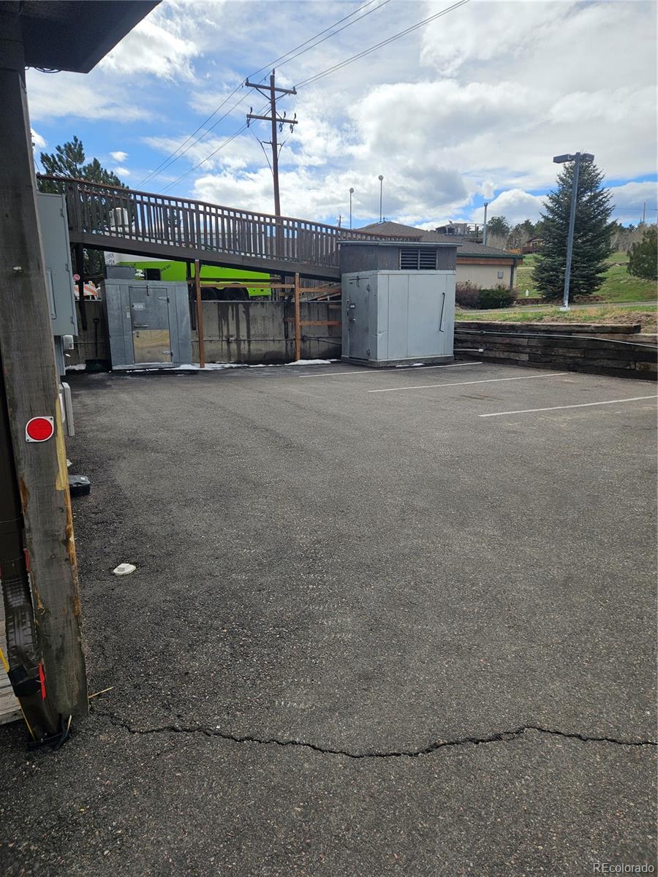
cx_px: 329
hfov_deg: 58.9
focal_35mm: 23
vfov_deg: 73.9
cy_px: 438
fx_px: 583
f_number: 1.8
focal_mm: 5.4
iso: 25
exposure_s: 1/1989
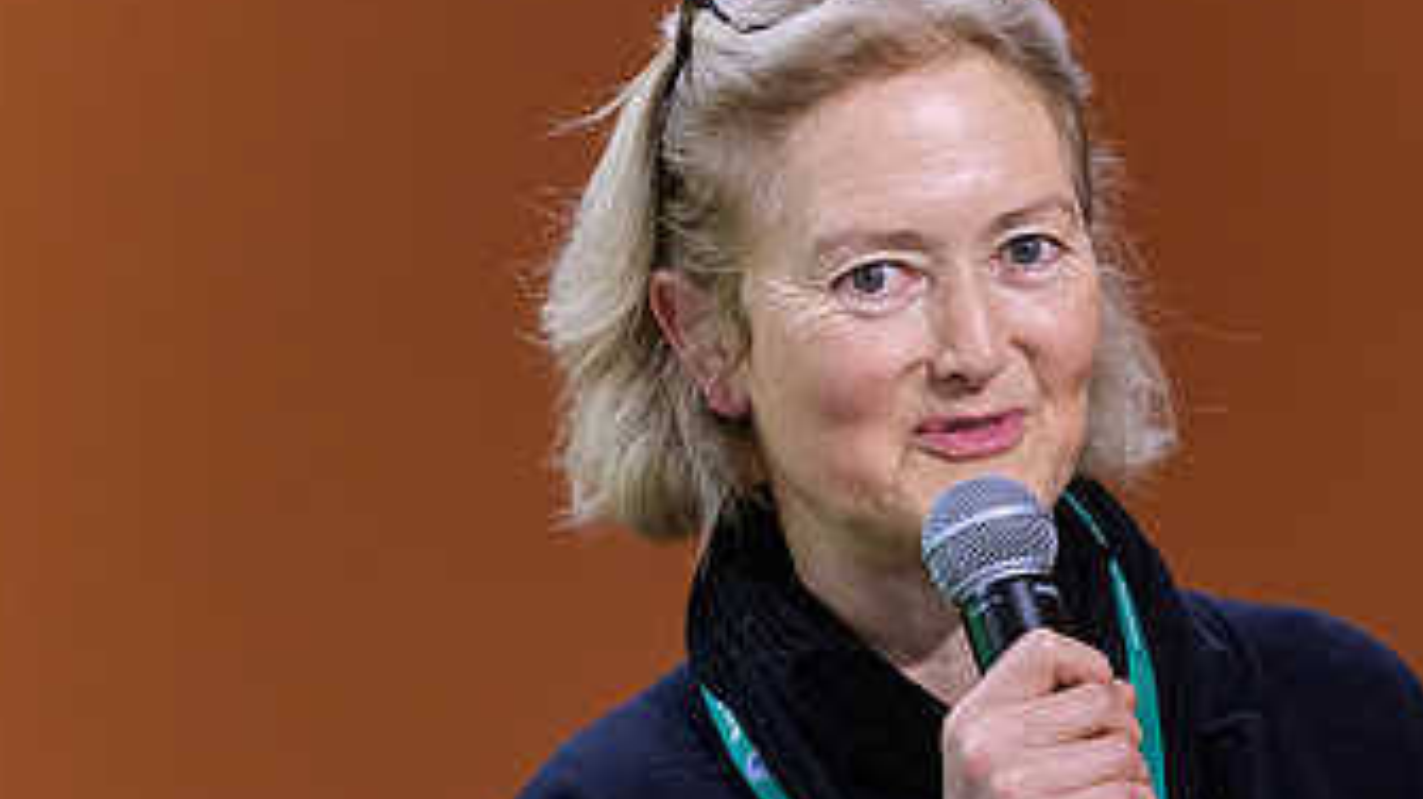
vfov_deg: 2.5
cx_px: 896
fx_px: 18479
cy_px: 722
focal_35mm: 490
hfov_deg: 4.4
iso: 4000
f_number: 4
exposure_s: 1/320
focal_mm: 270
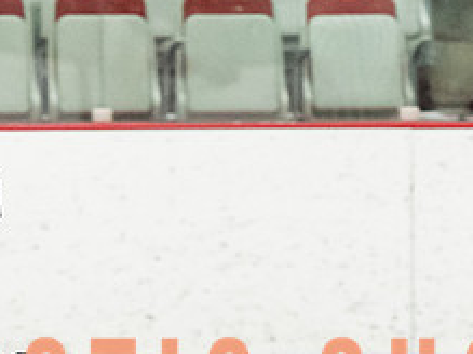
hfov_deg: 3.3
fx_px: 8262
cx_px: 30
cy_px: 331
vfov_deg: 2.5
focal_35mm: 605
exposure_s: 1/640
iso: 3200
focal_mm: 105
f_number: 2.8
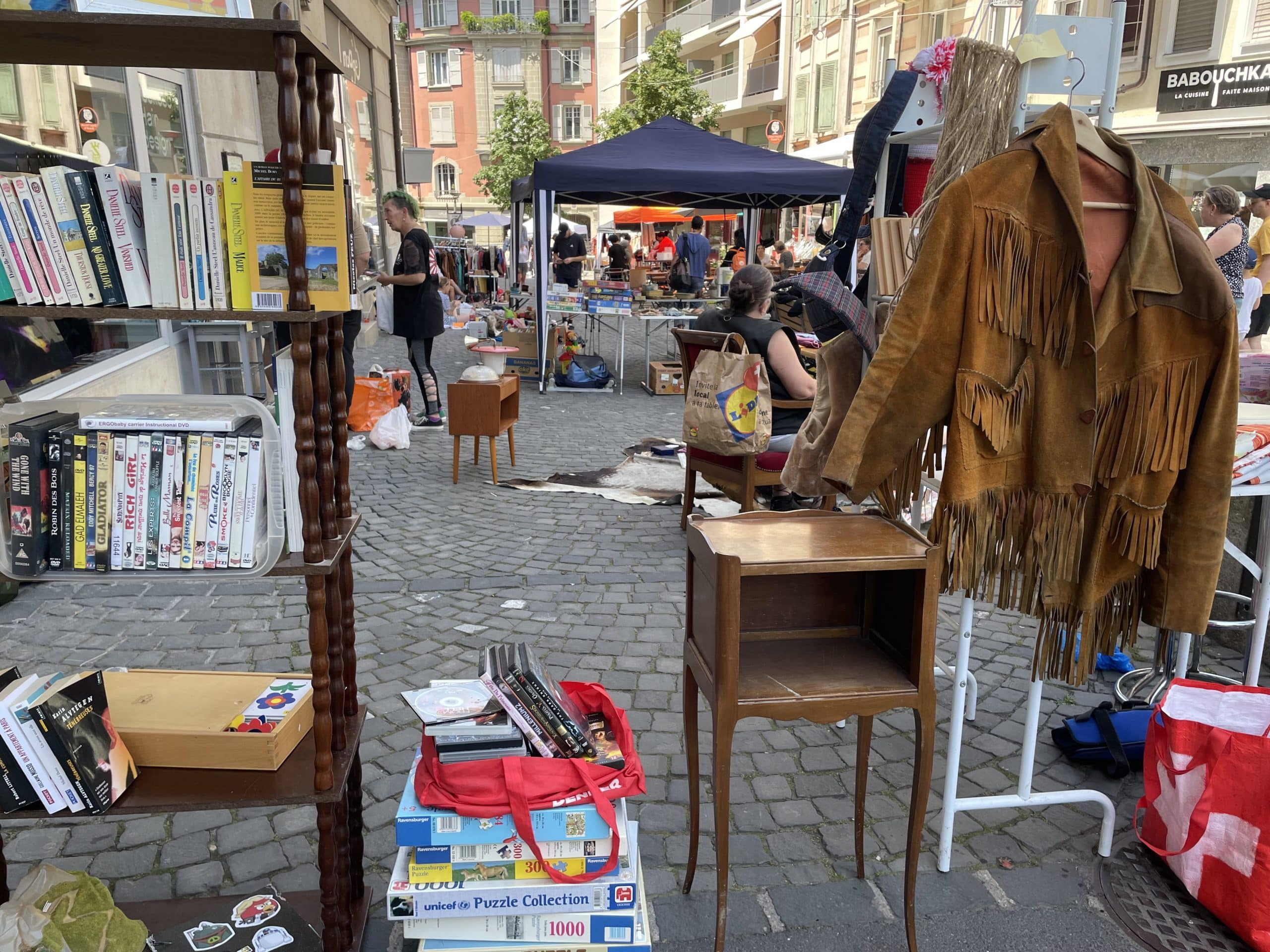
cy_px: 476
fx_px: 954
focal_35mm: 26
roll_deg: +0.2
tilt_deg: -16.2
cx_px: 635
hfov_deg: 67.3
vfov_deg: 53.1
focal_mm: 4.2
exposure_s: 1/445
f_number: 1.6
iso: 32
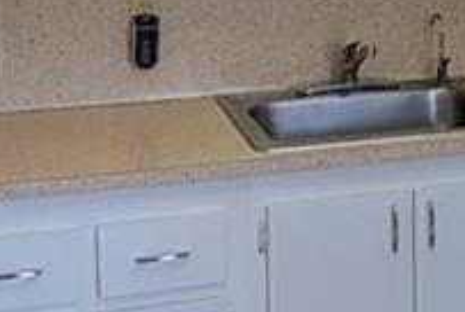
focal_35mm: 98
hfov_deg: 19.4
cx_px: 577
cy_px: -106
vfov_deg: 13.5
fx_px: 1268
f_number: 1.7
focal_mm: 2.02
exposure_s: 1/120
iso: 89
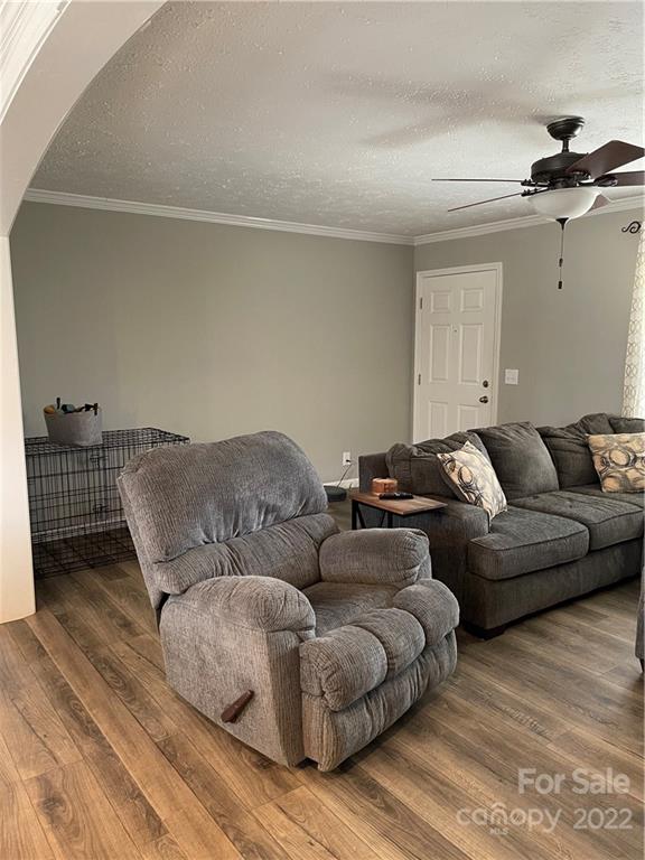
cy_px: 430
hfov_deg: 53.1
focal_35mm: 26
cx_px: 322
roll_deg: +0.5
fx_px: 646
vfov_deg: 67.3
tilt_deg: -7.6
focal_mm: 4.2
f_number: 1.6
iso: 320
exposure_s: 1/60
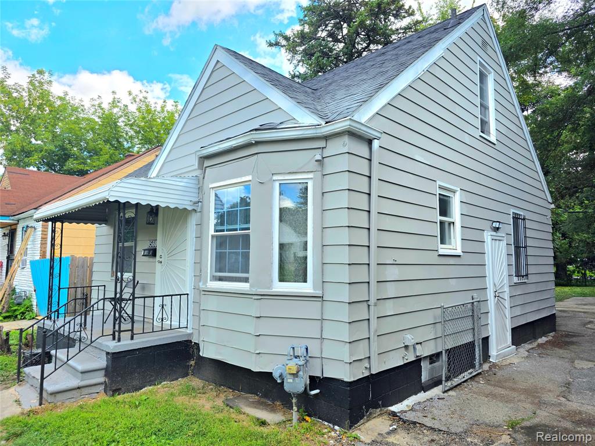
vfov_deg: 58.9
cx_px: 298
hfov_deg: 73.9
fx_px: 395
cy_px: 223
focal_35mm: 23
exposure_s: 1/3333
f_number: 1.7
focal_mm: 6.3
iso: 80
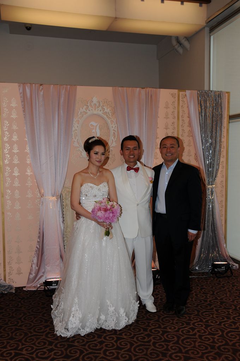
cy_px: 180
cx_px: 120
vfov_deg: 51.3
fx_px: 376
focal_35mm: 38
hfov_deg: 35.4
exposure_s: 1/50
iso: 200
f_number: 5.6
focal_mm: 25
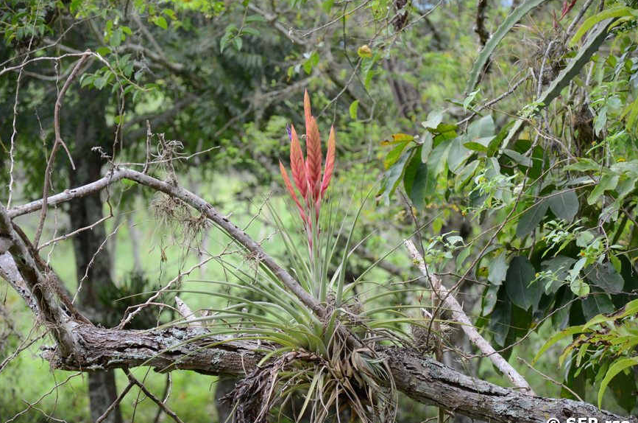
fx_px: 2892
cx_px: 309
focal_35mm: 164
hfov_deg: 12.6
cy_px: 217
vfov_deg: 8.4
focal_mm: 105
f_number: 5.6
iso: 1000
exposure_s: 1/250
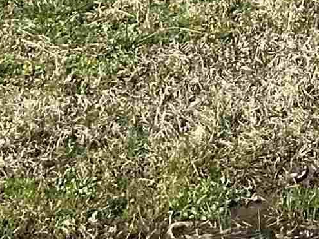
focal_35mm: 298
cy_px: -502
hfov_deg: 6.4
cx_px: 715
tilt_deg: -2.2
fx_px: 2746
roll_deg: +2.8
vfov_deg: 4.7
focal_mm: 6.86
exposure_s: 1/5556
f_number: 1.78
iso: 64
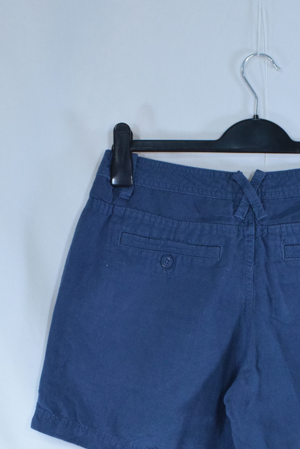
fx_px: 949
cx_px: 246
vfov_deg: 26.4
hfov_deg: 17.8
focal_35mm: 76
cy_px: 312
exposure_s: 1/160
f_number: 13
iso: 3200
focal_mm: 30
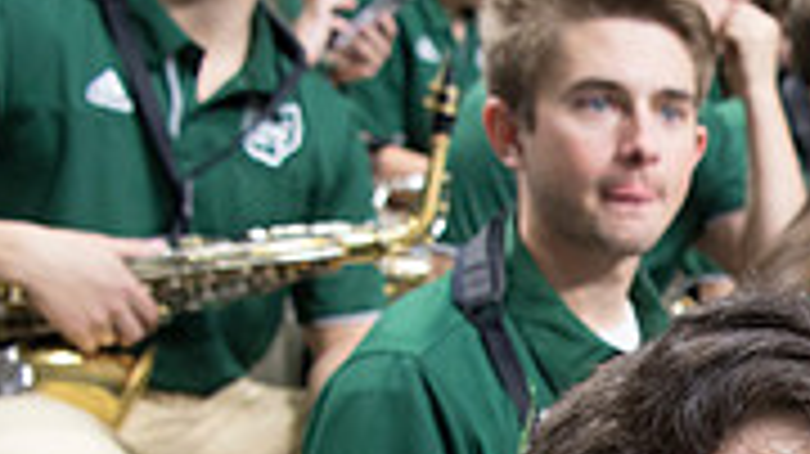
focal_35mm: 81
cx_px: 1030
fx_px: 1739
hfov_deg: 23.4
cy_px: 708
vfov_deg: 13.9
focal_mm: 24
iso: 2000
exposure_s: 1/125
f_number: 3.5
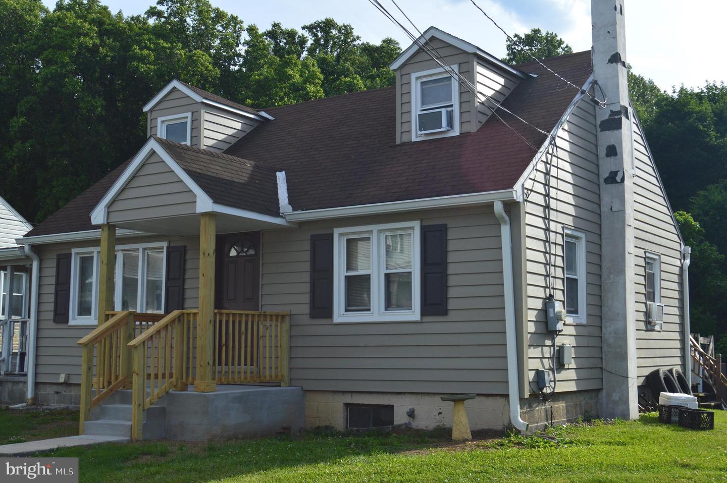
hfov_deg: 42.4
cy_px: 242
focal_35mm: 46
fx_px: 938
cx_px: 364
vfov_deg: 28.9
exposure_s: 1/400
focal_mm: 31
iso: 400
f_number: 11
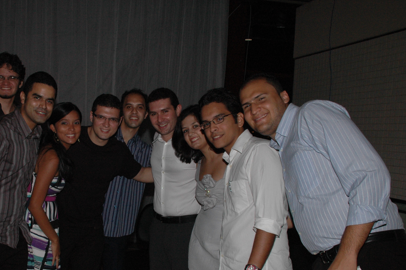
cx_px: 137
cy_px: 182
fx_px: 507
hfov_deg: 43.1
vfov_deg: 29.6
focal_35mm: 45
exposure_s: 1/60
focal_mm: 20
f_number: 9
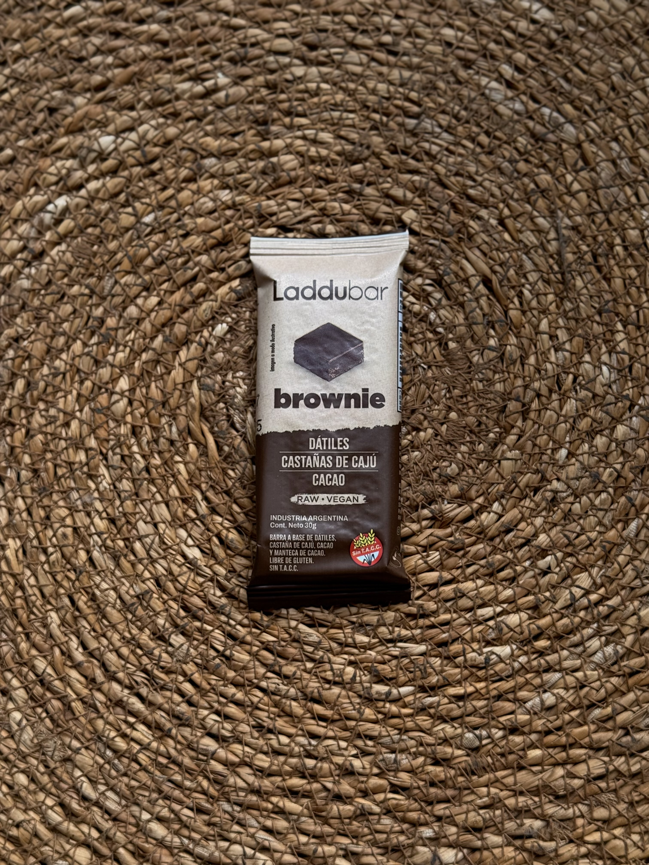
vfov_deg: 39.7
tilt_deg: -83.7
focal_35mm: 48
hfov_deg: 30.3
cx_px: 324
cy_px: 432
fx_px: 1200
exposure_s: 1/379
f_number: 1.78
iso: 64
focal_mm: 6.76
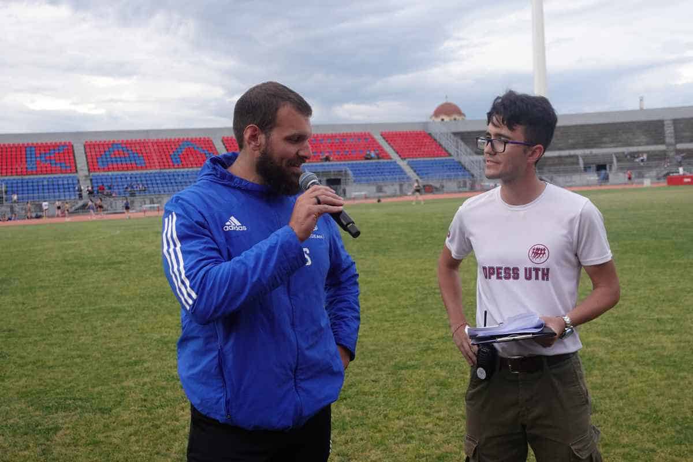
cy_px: 231
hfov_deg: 43.6
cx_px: 346
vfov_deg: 29.9
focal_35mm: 45
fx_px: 866
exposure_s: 1/640
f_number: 2.8
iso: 640
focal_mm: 16.94
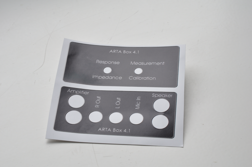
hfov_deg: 22.6
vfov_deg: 15.2
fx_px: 629
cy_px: 84
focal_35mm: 90
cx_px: 126
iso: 200
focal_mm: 60
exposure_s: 1/8
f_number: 20
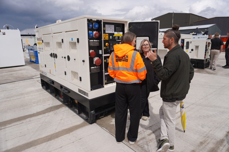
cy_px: 76
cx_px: 114
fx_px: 153
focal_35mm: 24
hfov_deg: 73.8
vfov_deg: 53.1
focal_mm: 16
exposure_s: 1/1250
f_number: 4.5
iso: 100
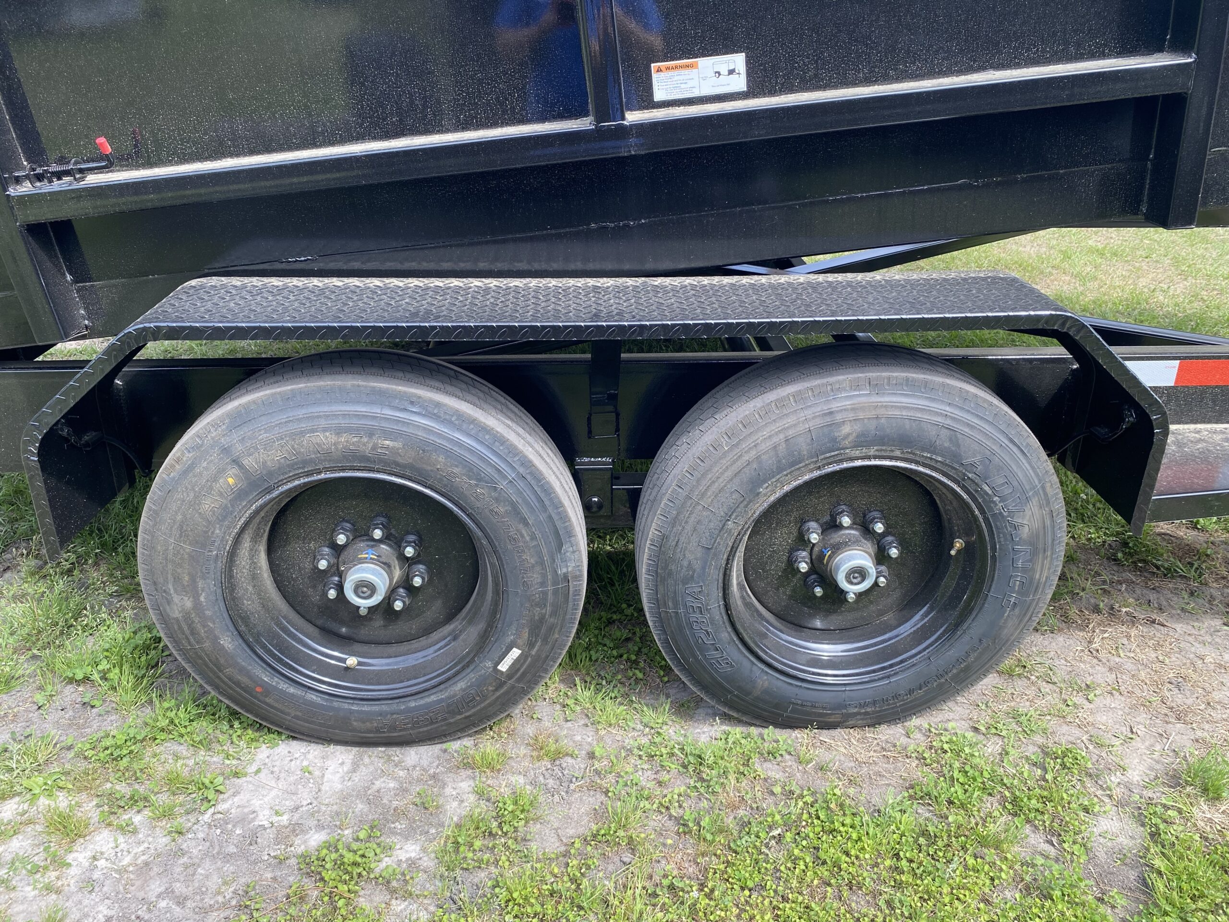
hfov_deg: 67.3
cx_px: 614
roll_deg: -1.5
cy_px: 461
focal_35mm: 26
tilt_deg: -23.2
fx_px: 923
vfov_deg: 53.1
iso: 32
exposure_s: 1/411
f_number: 1.8
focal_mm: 4.25
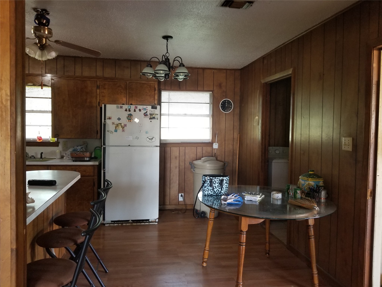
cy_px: 144
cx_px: 191
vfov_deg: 53.1
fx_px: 287
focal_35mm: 26
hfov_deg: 67.3
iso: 160
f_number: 1.7
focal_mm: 4.3
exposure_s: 1/30
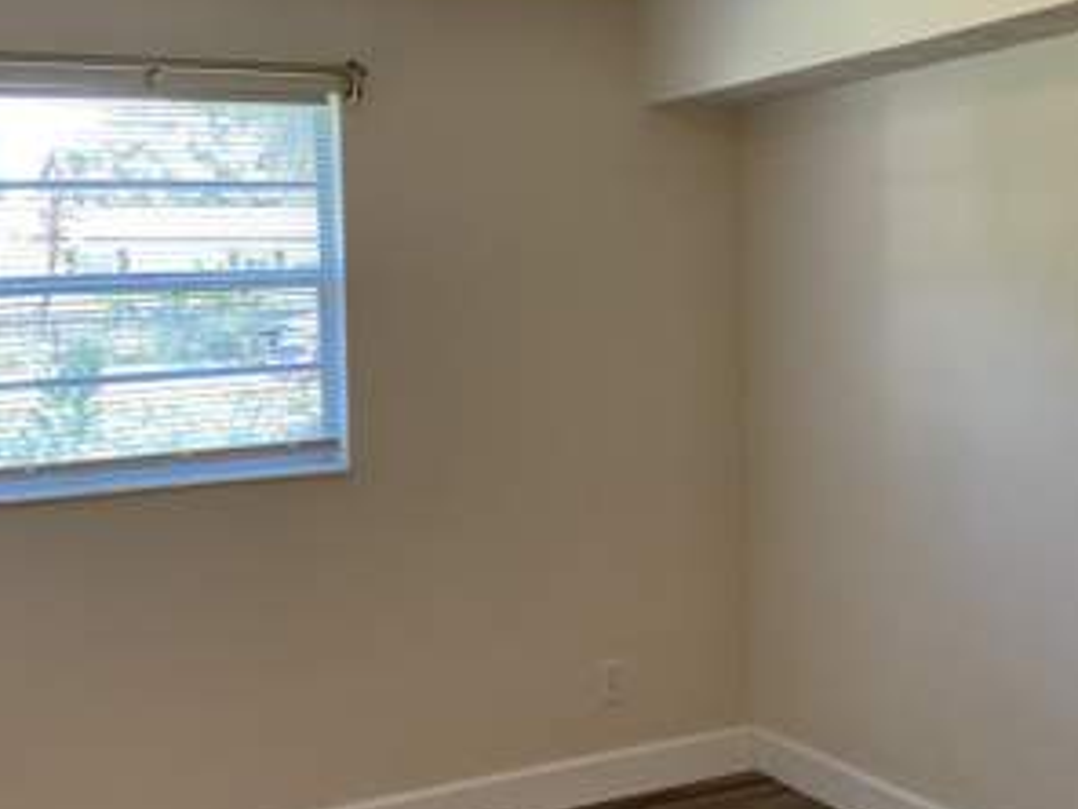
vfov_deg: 30.9
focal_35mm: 47
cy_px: 381
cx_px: 579
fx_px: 1464
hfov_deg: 40.4
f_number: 1.8
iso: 80
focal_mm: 3
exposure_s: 1/60
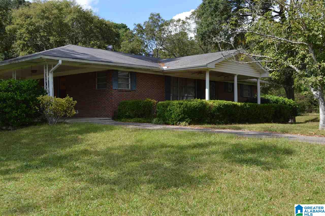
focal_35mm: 39
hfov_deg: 49.6
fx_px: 352
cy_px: 108
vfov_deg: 34.1
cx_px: 162
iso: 100
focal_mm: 26
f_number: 7.1
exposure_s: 1/200
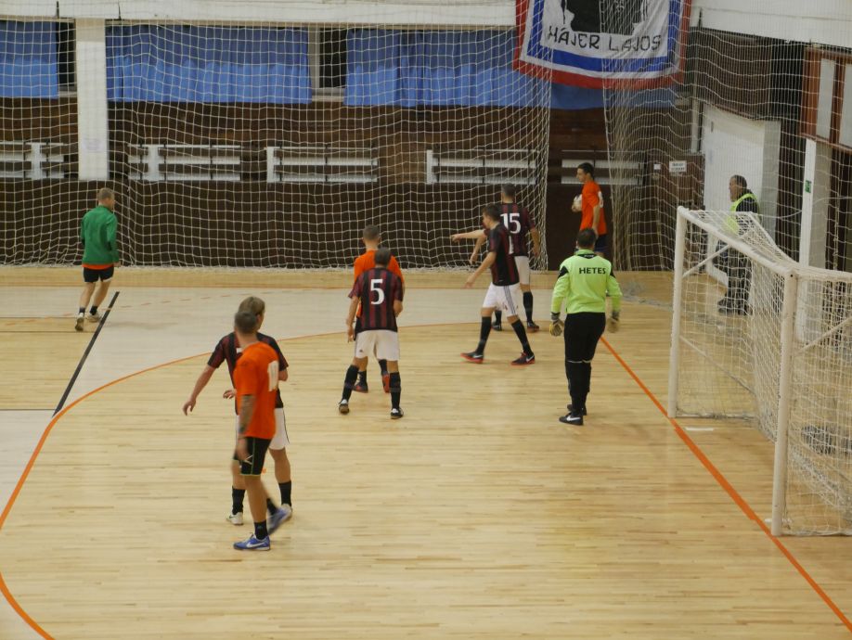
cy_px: 320
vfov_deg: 17.6
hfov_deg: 23.3
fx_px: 2069
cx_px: 426
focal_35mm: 84
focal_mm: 42
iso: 3200
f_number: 5.6
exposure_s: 1/80
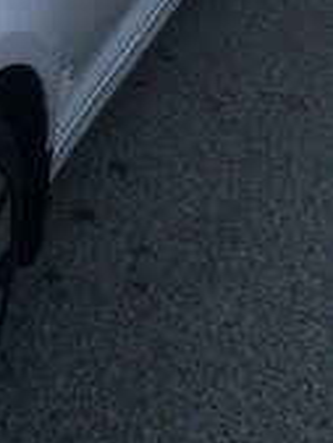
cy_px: -115
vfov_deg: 21.1
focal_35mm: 85
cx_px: -152
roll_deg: -1.8
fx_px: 1089
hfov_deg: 16.1
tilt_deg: -22.3
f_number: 2.2
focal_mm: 4.15
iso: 250
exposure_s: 1/33
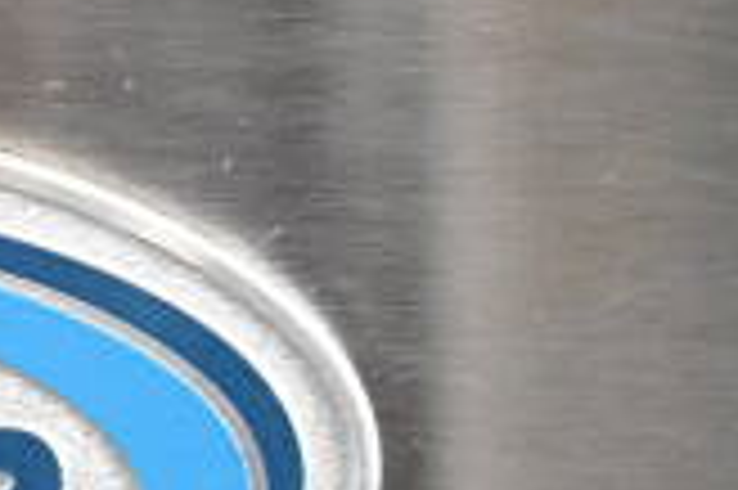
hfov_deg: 10.3
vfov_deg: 7.2
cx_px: -513
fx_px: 3891
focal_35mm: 190
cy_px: 447
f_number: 4.5
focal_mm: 34
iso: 4000
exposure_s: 1/50
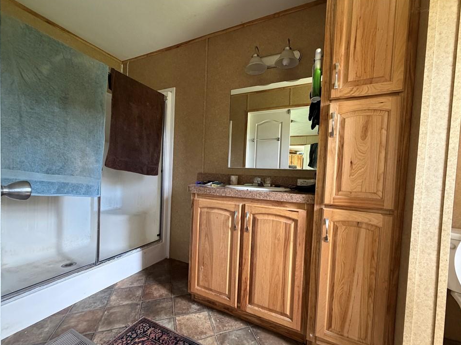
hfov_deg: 98.2
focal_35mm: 15
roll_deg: -2.1
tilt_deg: -1.9
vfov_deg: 81.7
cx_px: 234
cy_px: 180
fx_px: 200
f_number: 2.2
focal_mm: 2.22
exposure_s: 1/60
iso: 400
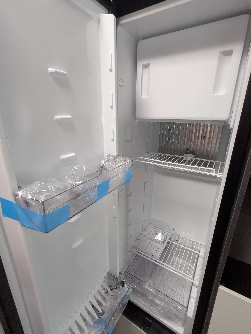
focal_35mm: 16
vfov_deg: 94.4
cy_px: 167
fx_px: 154
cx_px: 126
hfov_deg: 78.2
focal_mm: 2.35
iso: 498
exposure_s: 1/184
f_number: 2.2
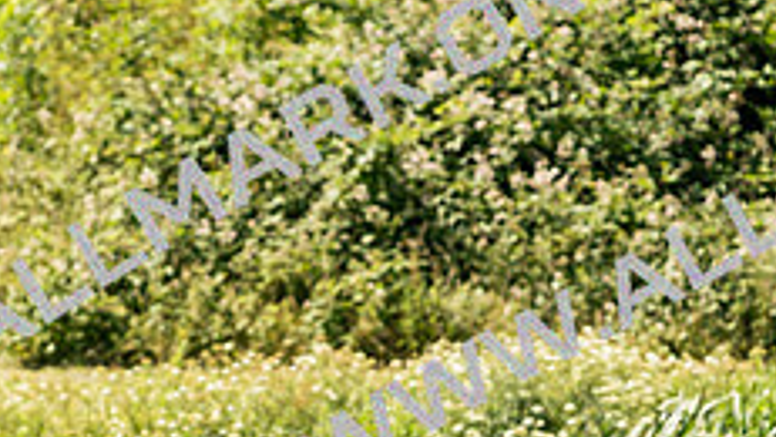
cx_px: 50
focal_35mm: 986
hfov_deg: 2.2
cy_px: 543
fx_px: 20291
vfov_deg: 1.2
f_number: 6.3
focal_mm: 374
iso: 320
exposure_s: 1/2000
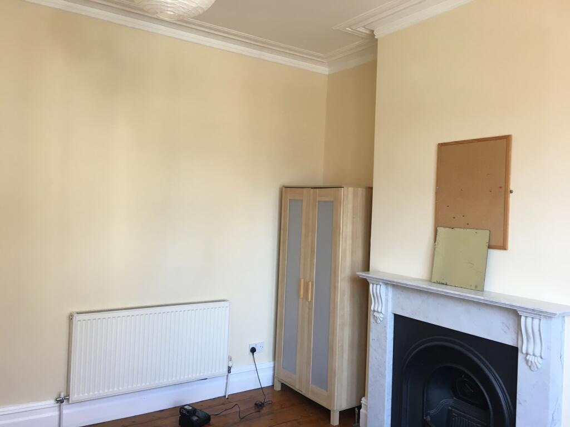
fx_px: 478
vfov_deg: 48.2
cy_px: 214
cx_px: 285
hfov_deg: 61.7
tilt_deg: +2.7
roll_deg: -1.7
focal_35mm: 29
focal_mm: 4.15
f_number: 2.2
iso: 32
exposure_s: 1/33
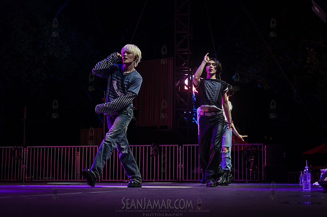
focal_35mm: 60
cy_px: 112
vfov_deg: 22.7
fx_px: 542
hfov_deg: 33.4
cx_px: 200
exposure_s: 1/250
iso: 2000
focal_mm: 39
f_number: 4
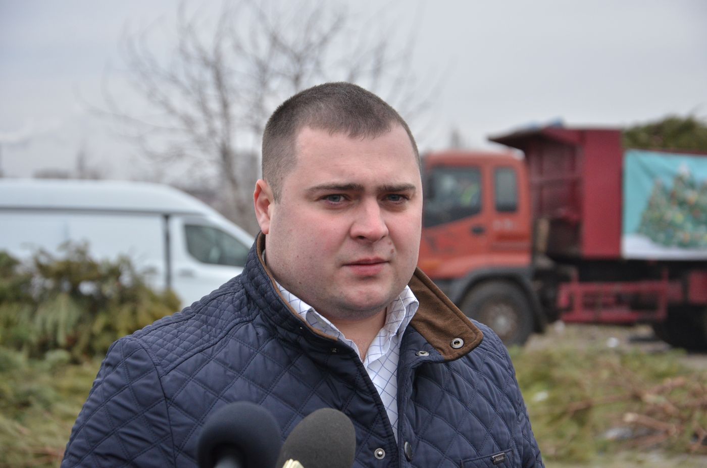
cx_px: 354
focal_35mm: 99
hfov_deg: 20.7
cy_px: 234
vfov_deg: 13.8
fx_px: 1940
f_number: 5.6
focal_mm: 66
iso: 800
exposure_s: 1/250
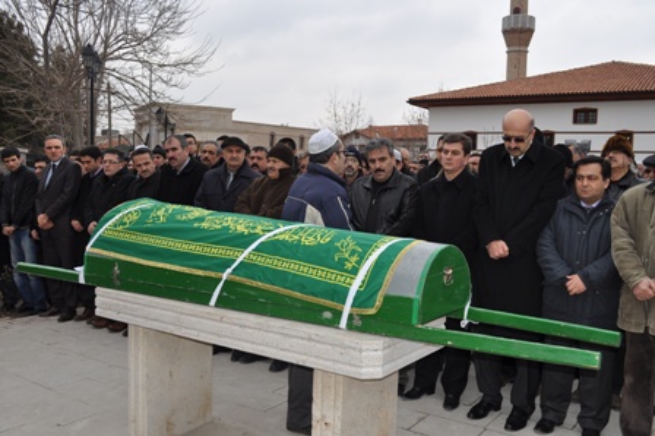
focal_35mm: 33
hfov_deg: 57.3
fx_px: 600
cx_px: 328
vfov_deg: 39.9
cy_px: 218
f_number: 6.3
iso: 200
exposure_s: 1/200
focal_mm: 22
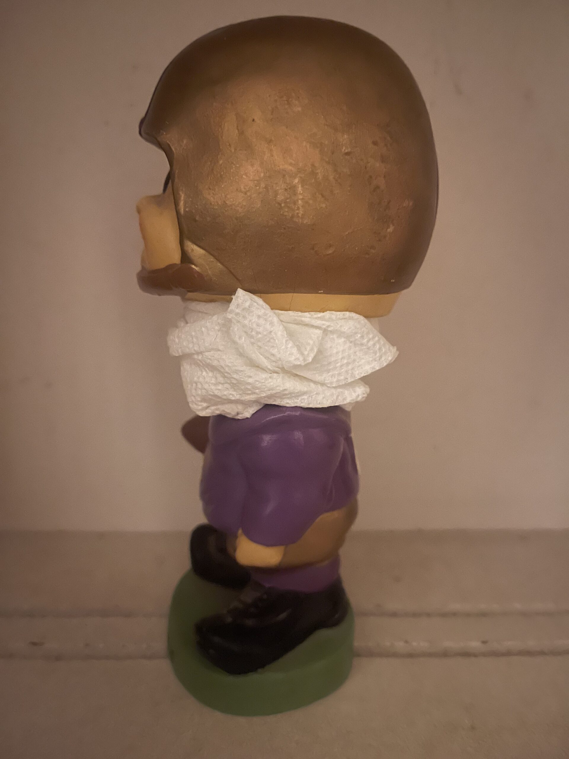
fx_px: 548
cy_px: 380
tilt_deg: -15.0
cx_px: 284
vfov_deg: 69.4
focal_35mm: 25
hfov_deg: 54.9
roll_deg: -0.2
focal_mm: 5.1
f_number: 1.6
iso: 1600
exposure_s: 1/5
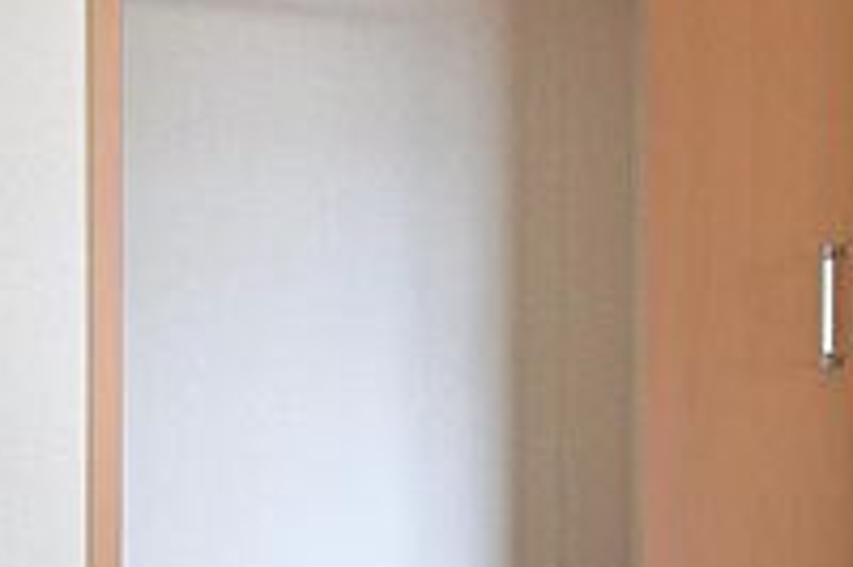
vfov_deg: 36.8
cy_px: 290
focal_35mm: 36
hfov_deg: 53.0
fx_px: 852
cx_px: 476
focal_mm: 10
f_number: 3.5
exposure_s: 1/30
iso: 400
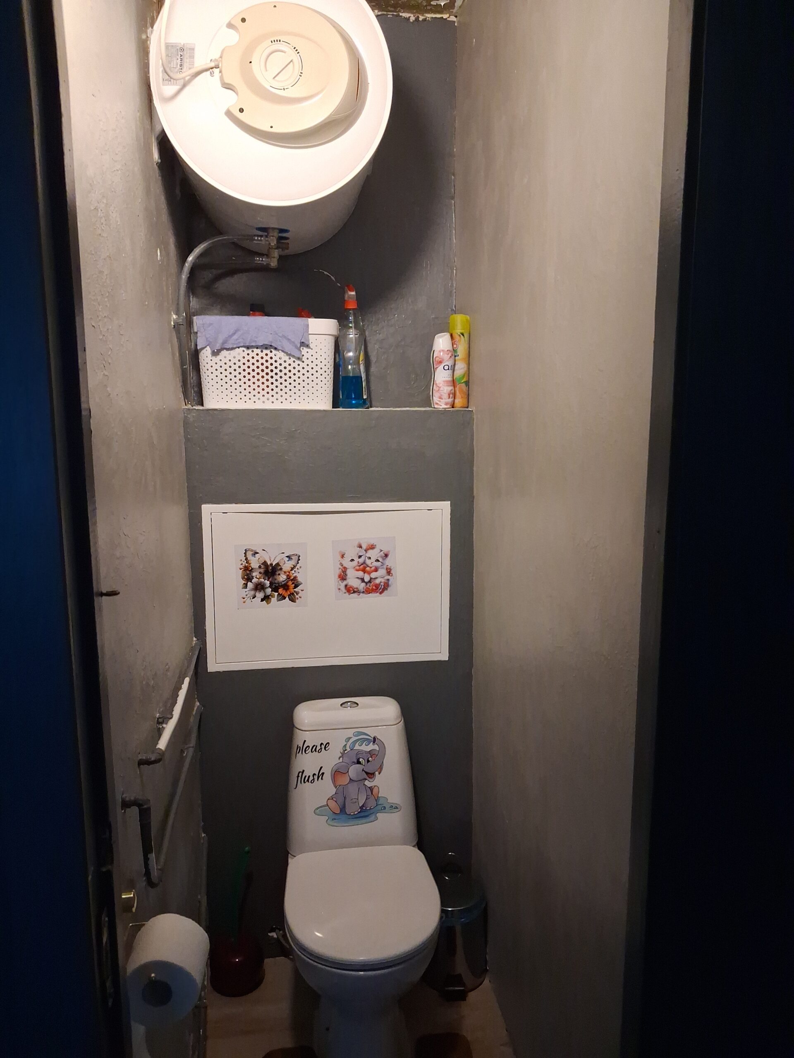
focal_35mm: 27
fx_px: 826
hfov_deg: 51.4
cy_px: 529
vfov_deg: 65.3
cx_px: 397
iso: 400
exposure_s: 1/120
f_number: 1.8
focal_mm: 4
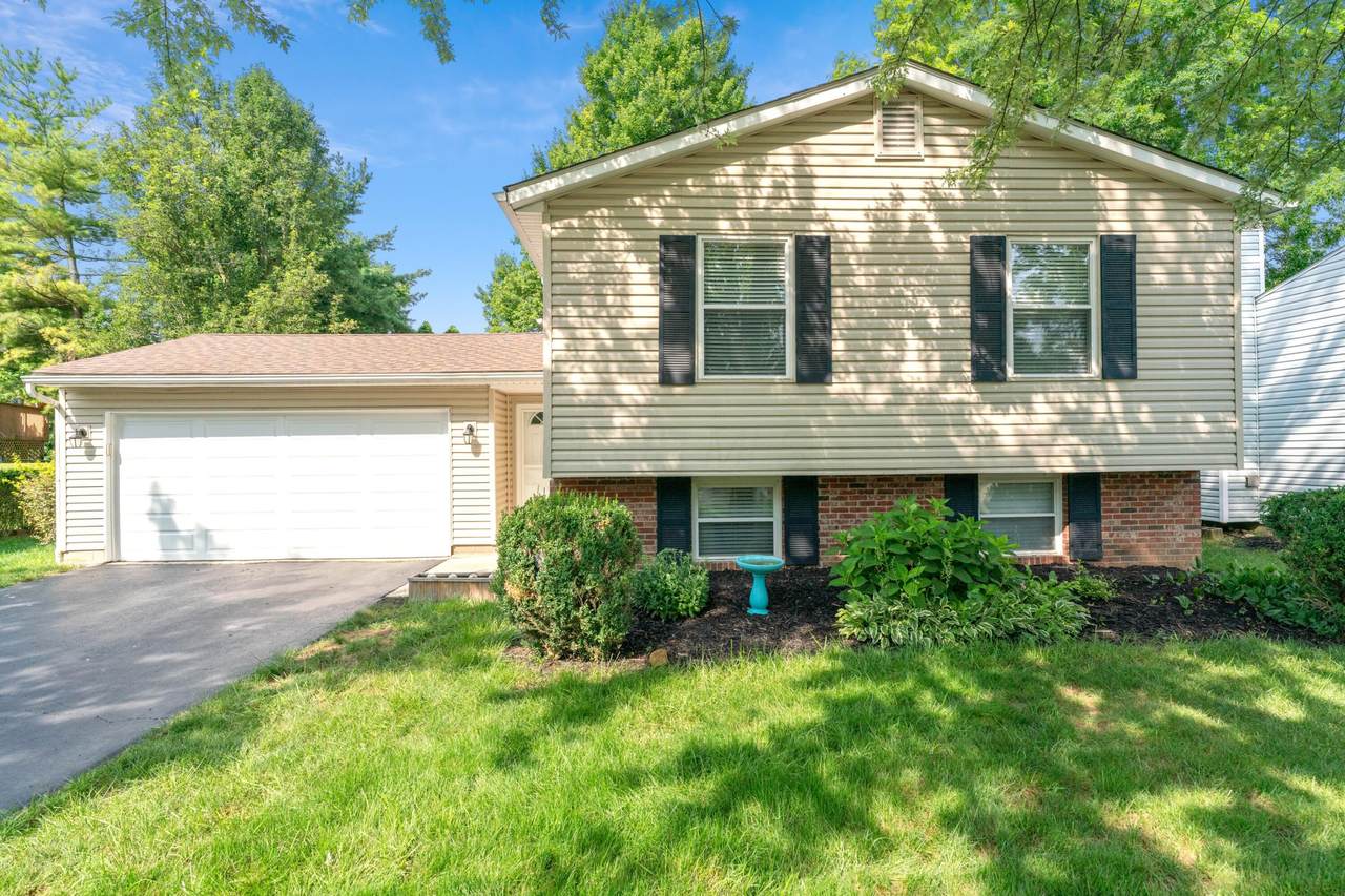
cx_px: 672
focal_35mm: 17
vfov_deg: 71.1
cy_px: 448
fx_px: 628
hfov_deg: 94.0
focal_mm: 16.8
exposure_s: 1/500
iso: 800
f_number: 6.3
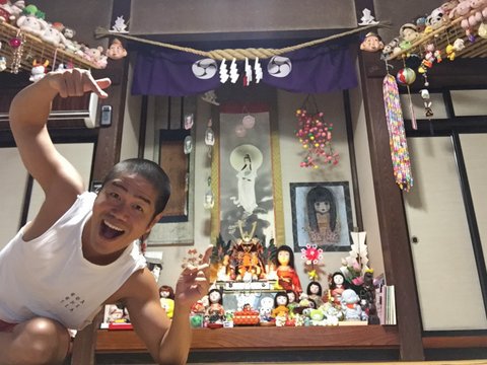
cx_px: 244
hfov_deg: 58.4
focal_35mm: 31
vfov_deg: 45.4
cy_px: 182
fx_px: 436
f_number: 2.2
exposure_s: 1/17
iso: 250
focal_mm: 2.65
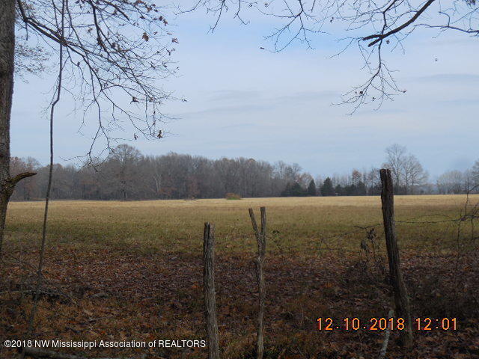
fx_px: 913
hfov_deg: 29.4
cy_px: 180
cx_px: 240
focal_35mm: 66
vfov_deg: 22.3
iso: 125
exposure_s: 1/1250
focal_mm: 10.9
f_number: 4.2
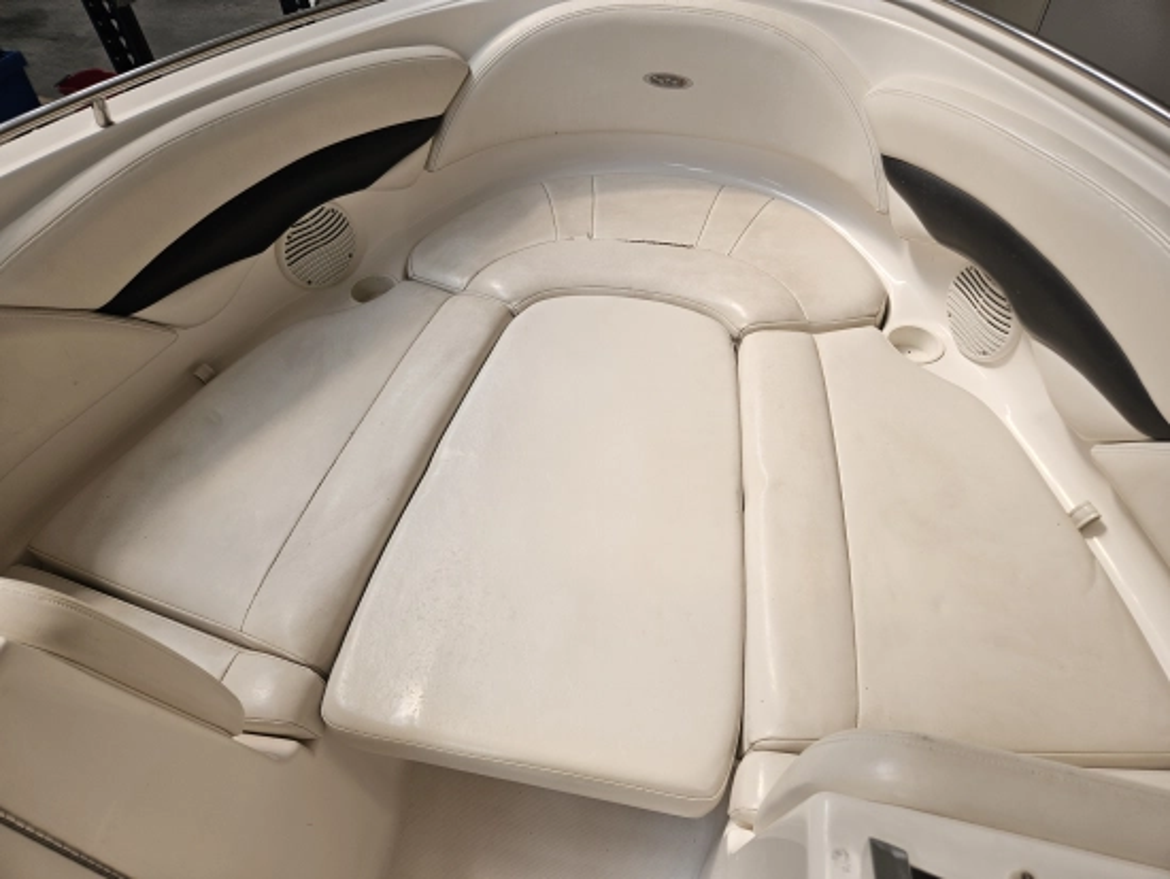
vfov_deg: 58.9
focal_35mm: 23
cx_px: 585
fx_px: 778
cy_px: 440
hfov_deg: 73.9
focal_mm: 5.4
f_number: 1.8
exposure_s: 1/100
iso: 25
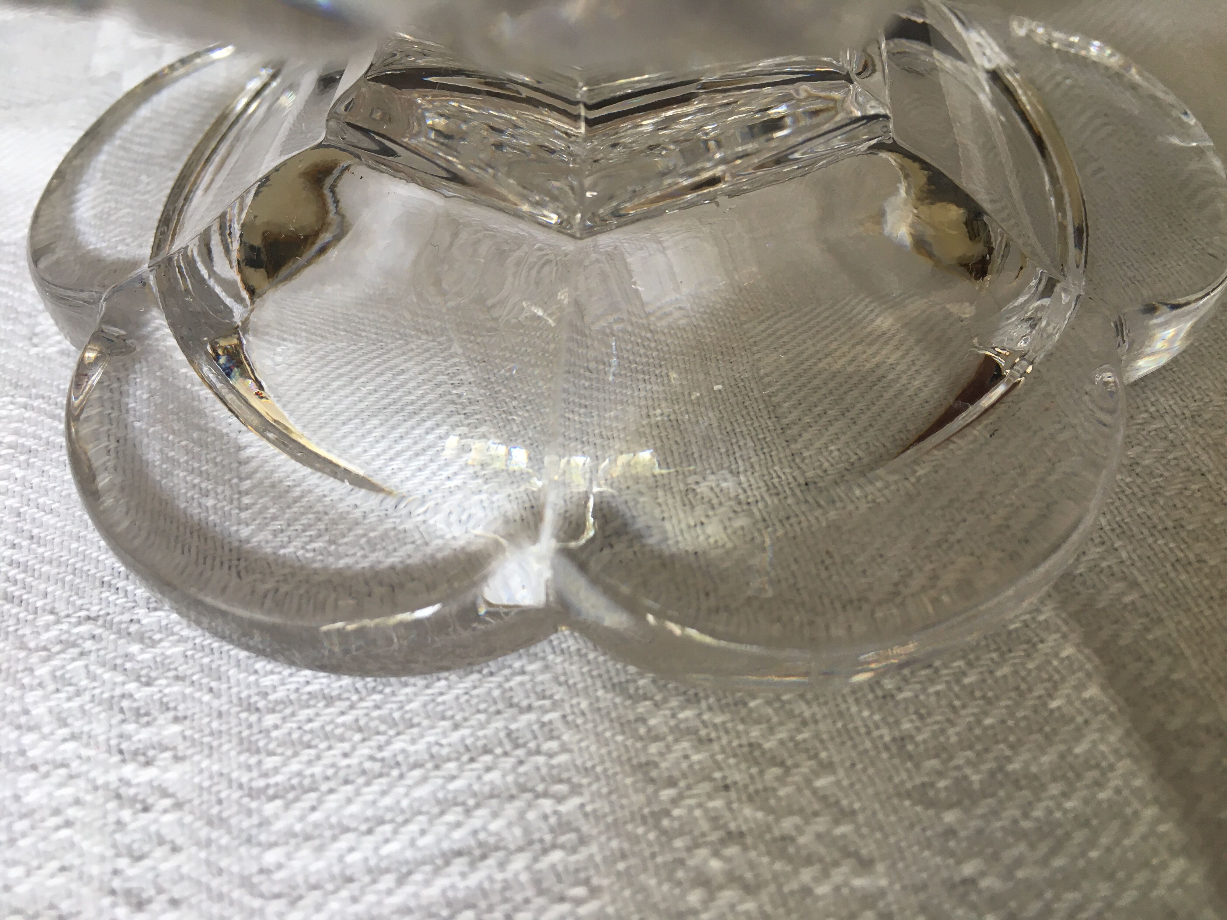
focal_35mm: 29
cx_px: 614
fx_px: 1028
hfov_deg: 61.7
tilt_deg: -49.6
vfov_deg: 48.2
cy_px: 460
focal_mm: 4.15
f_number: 2.2
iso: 25
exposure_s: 1/33
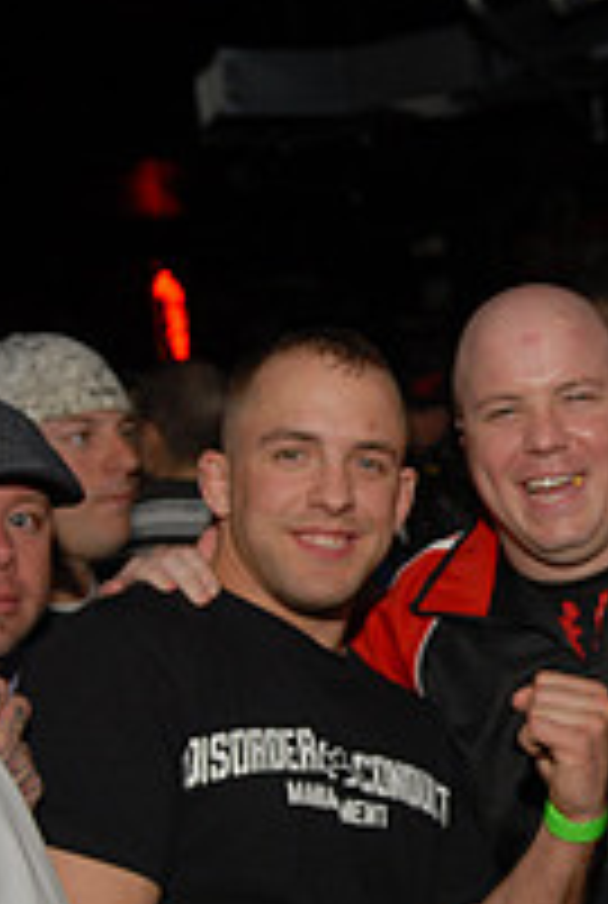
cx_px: 651
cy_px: 585
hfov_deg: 17.3
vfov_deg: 26.1
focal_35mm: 77
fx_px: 1943
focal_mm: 23
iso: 125
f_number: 2.8
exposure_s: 1/250
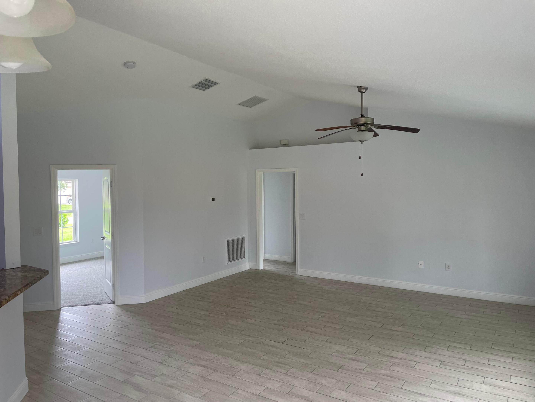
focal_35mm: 26
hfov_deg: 67.3
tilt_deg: -0.4
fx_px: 402
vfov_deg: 53.1
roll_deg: +1.7
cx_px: 268
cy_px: 201
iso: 100
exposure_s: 1/120
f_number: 1.6
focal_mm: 4.2
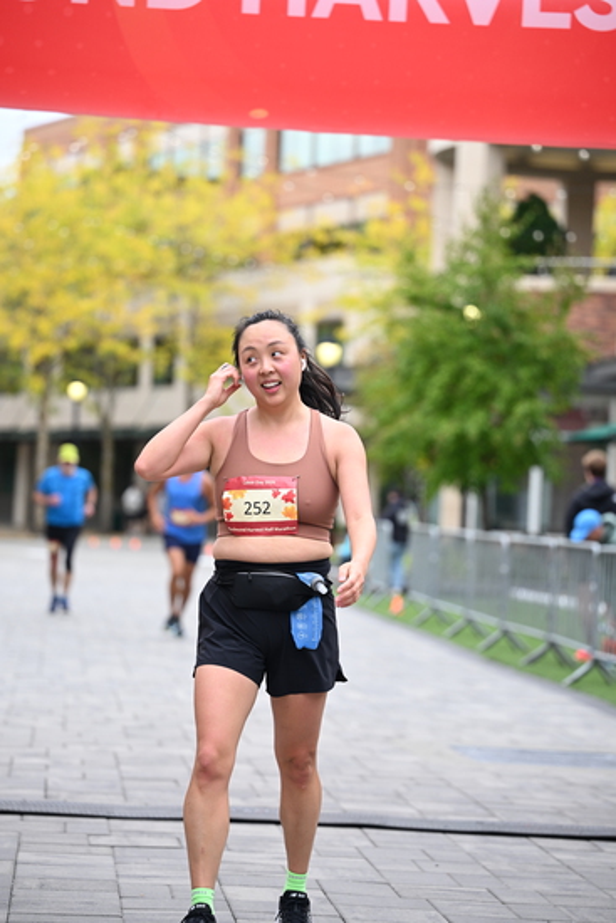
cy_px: 462
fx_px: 2591
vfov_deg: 20.2
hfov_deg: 13.6
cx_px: 308
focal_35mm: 101
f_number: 2.8
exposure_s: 1/1600
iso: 640
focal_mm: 101
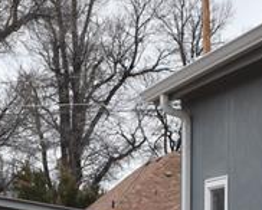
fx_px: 1351
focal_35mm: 174
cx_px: 7
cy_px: 371
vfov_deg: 8.6
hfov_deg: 11.0
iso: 800
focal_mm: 22
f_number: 16
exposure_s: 1/400
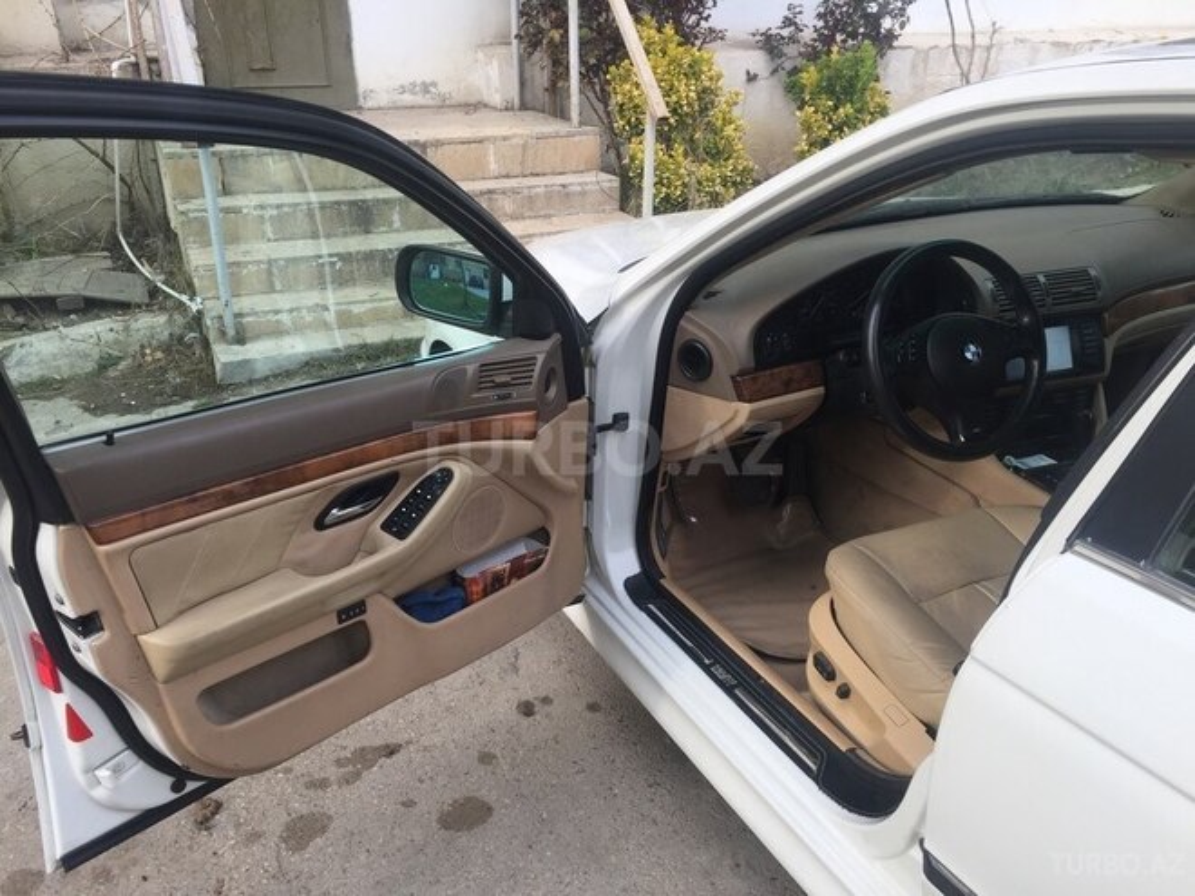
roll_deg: -1.0
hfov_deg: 61.7
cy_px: 448
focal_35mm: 29
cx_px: 598
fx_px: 1001
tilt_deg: -23.4
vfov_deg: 48.2
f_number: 2.2
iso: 32
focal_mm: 4.15
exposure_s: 1/189
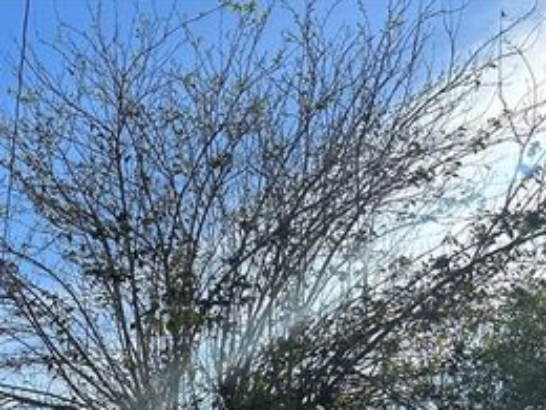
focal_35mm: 64
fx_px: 1009
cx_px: -120
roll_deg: +0.8
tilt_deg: +4.5
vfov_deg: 21.3
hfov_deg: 26.6
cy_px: 496
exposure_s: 1/3356
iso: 50
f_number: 1.5
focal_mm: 5.7
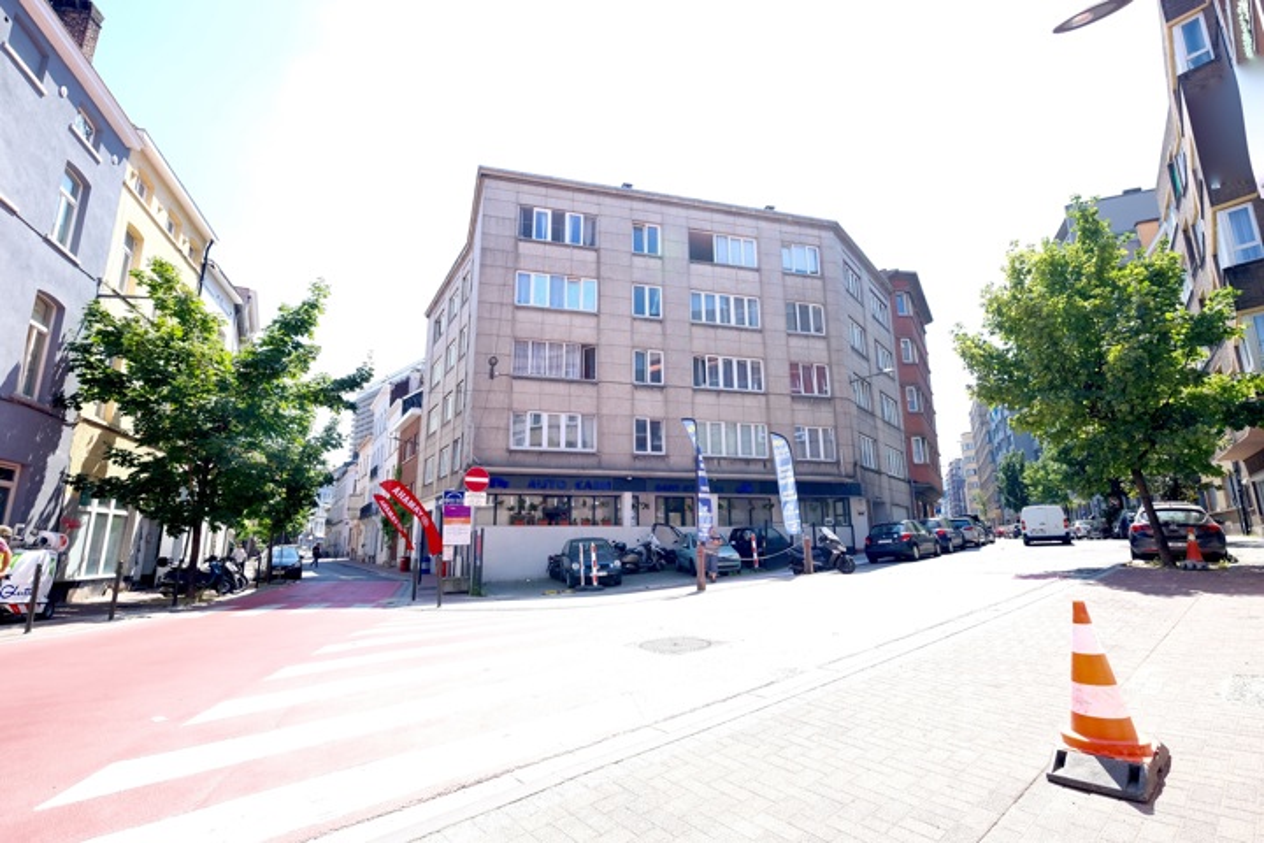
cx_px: 632
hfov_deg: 96.7
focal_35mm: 16
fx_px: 562
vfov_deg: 73.7
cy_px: 422
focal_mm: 10.5
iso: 320
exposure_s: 1/150
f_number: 5.6
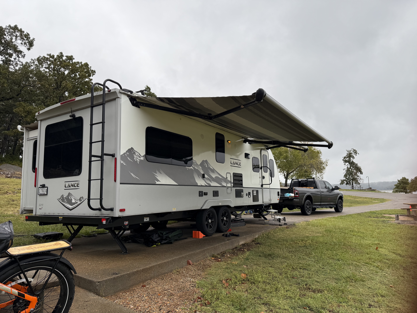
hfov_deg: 71.6
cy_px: 156
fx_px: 289
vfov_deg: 56.8
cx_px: 208
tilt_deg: +7.1
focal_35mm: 24
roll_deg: +1.4
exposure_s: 1/695
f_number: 1.78
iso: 80
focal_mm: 6.76
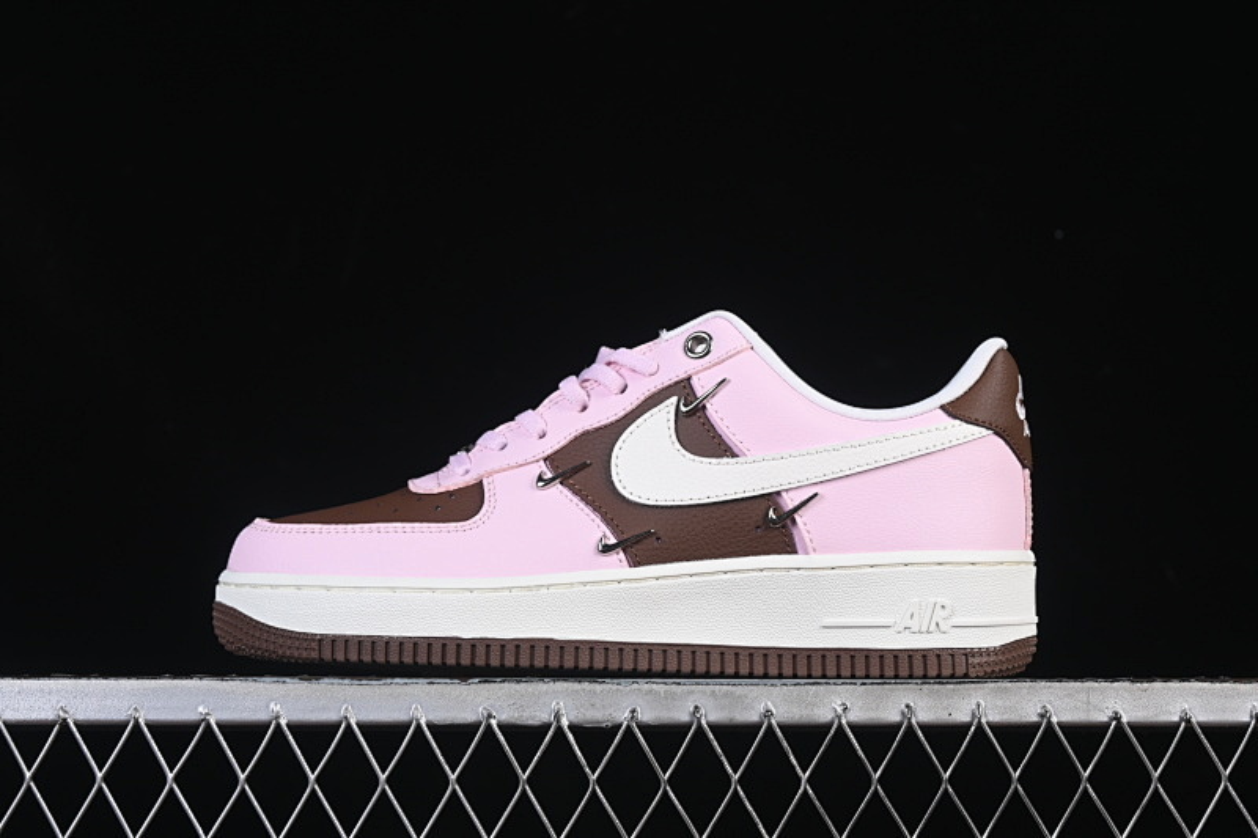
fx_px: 2620
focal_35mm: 75
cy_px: 419
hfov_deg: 27.0
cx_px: 629
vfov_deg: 18.2
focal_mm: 50
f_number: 8
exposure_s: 1/80
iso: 160
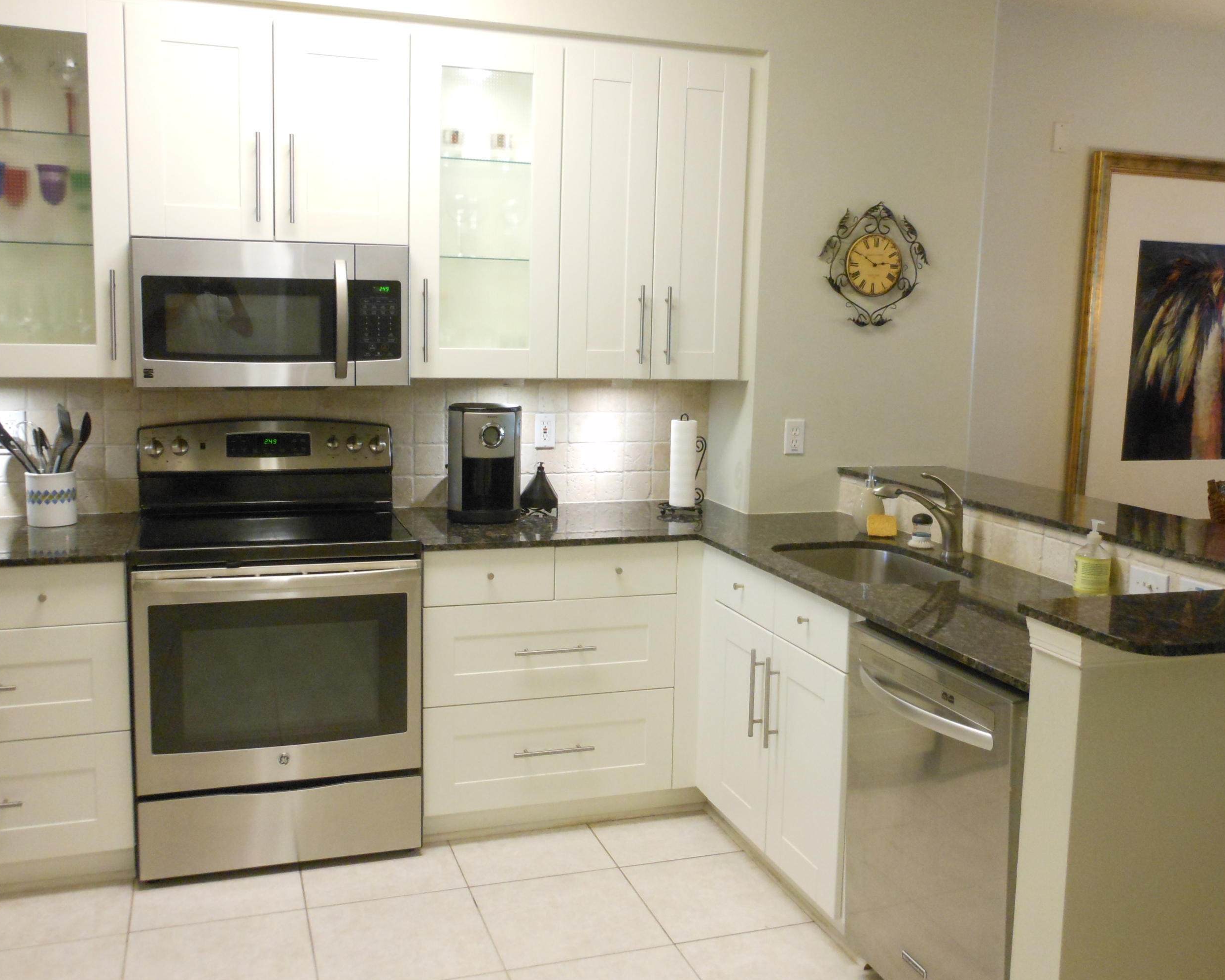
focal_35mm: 33
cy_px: 483
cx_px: 638
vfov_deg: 44.5
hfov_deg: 54.2
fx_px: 1196
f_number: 3.7
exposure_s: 1/15
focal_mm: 5
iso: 400
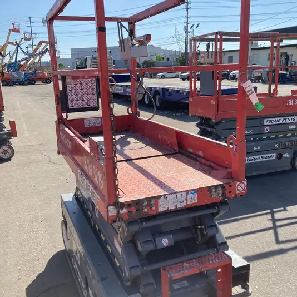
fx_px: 330
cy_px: 155
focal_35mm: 34
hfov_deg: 48.5
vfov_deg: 48.4
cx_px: 148
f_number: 1.8
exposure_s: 1/1621
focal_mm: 3.99
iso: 20
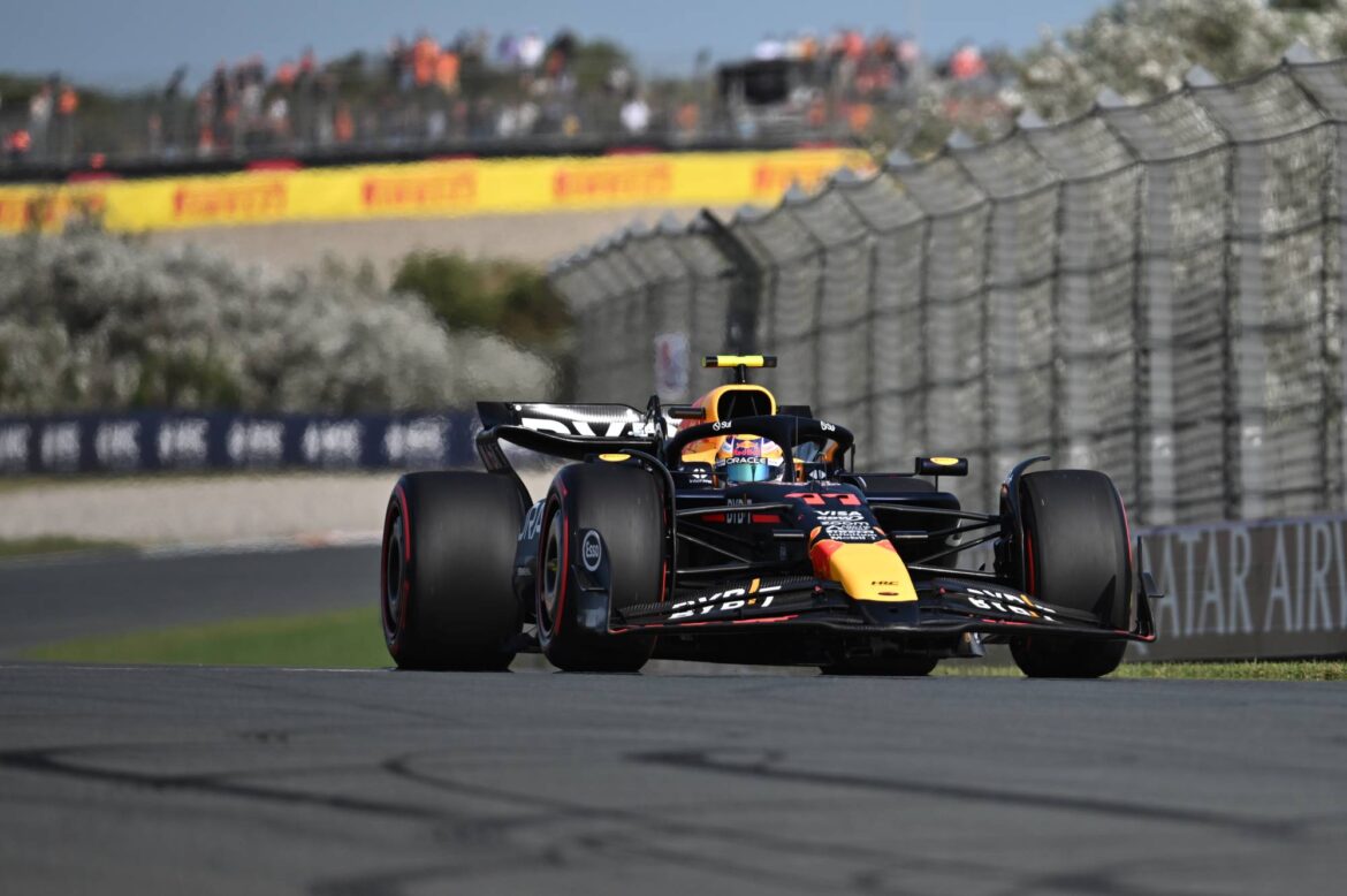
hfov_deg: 5.2
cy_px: 448
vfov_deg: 3.4
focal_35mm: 400
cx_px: 674
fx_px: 14954
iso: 125
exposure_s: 1/1600
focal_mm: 400
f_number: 4.5
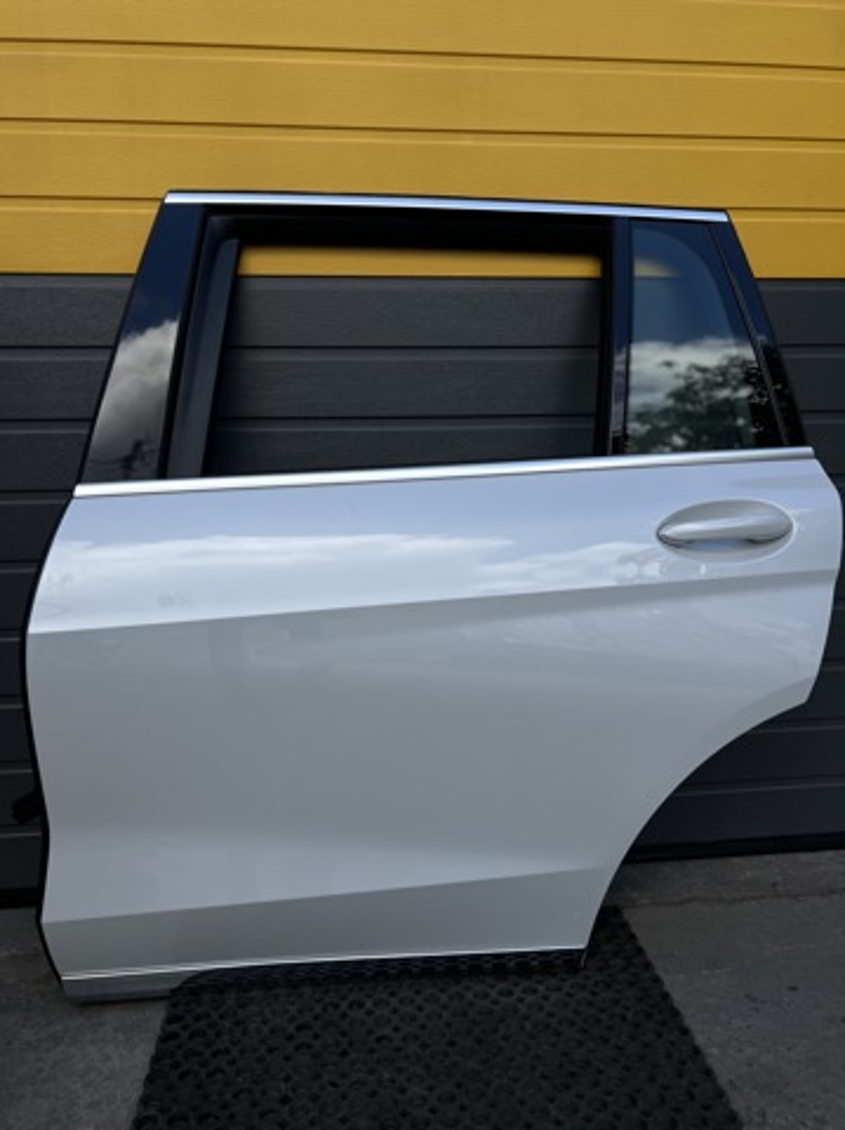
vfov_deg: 67.4
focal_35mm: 26
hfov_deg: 53.0
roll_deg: +0.2
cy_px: 565
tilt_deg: -8.0
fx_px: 848
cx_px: 422
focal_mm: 5.7
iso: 50
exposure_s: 1/2299
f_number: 1.5
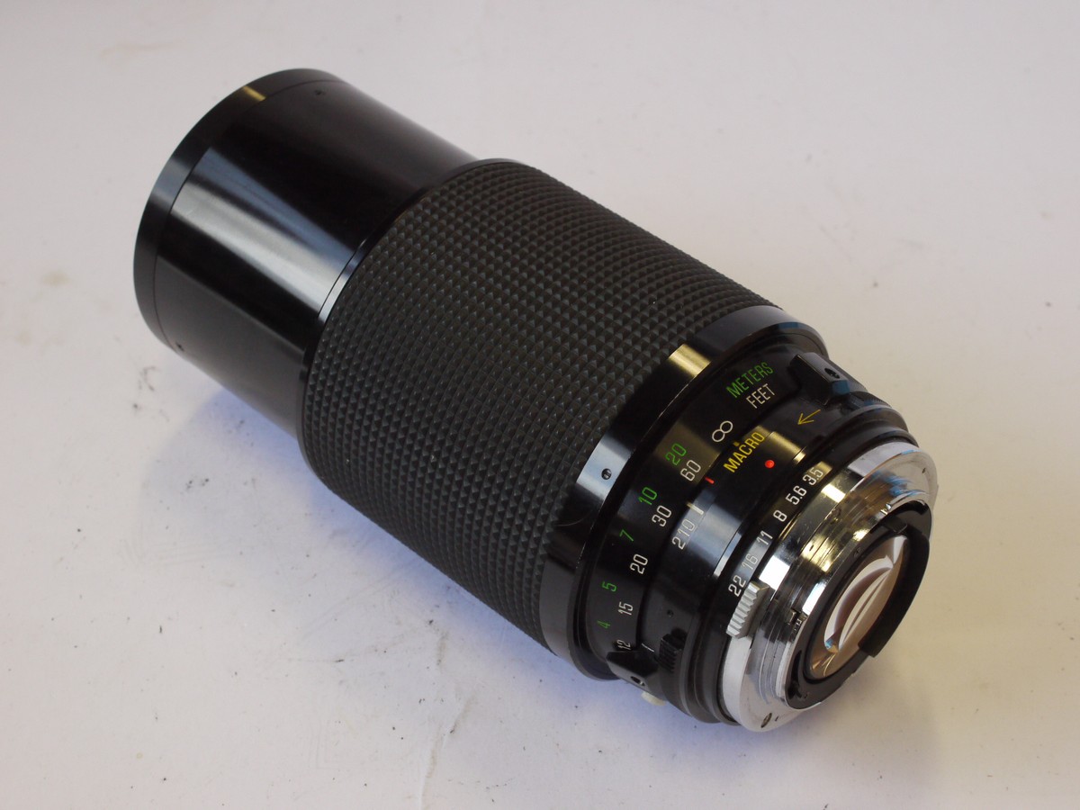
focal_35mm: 60
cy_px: 405
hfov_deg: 32.2
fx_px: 1872
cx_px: 540
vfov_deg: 24.4
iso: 800
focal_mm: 30
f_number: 9
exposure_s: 1/80
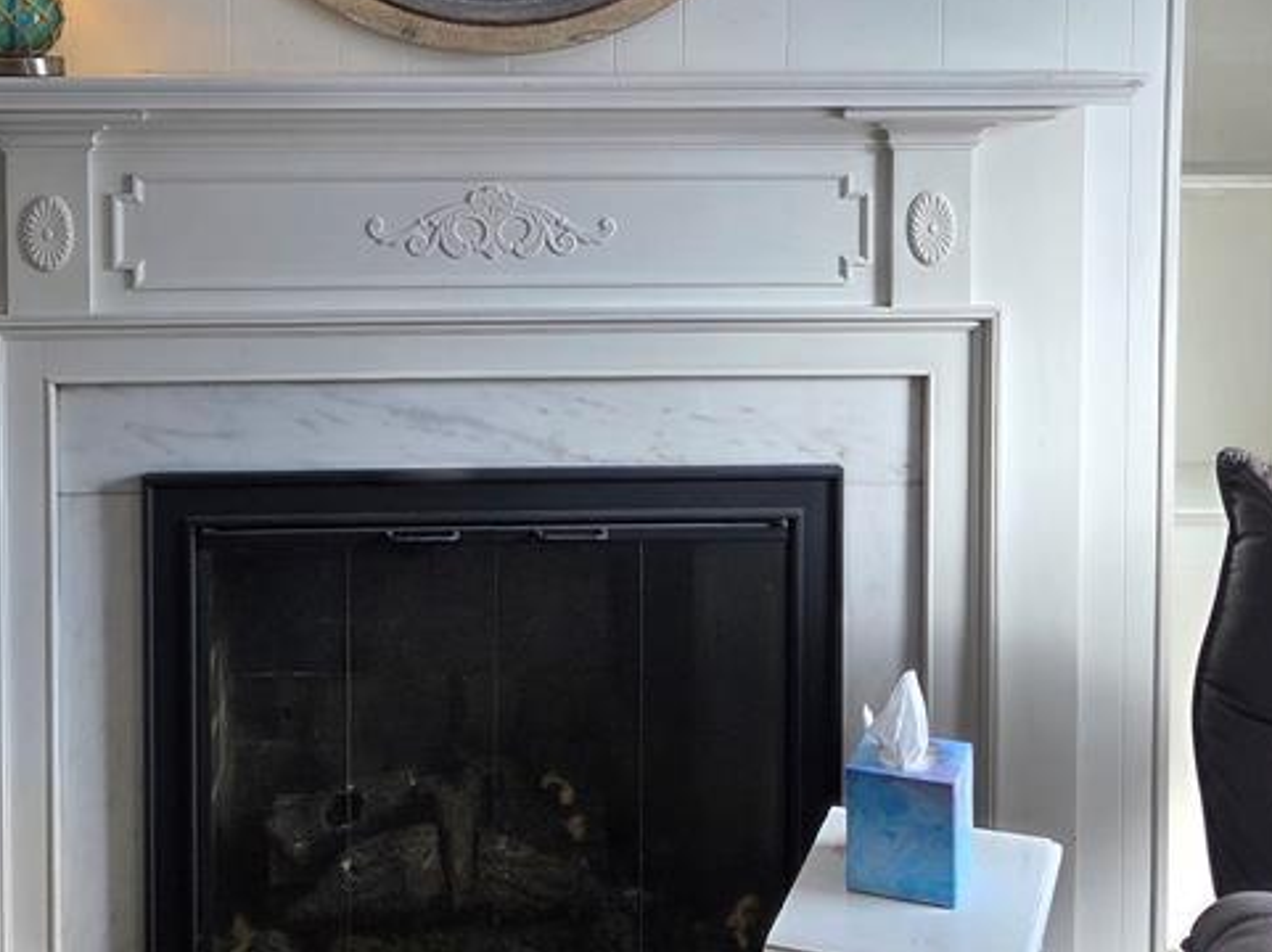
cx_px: 505
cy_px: 151
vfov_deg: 28.8
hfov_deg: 38.8
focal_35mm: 49
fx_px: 1799
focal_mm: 5.4
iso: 80
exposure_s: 1/120
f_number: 1.8
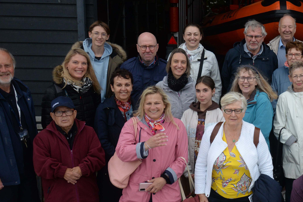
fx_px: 555
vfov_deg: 20.6
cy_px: 113
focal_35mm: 66
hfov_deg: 28.7
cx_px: 299
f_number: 10
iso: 800
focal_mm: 30
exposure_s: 1/640
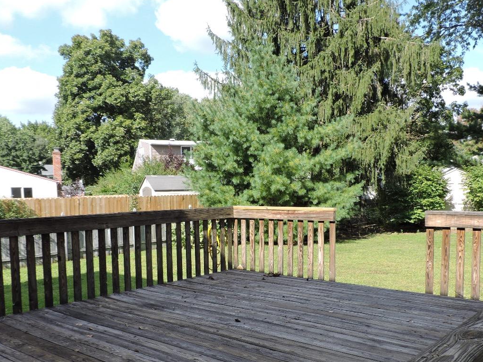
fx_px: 474
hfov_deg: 53.9
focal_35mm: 34
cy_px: 231
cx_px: 257
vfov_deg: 41.4
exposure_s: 1/500
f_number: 3
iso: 100
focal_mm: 4.3
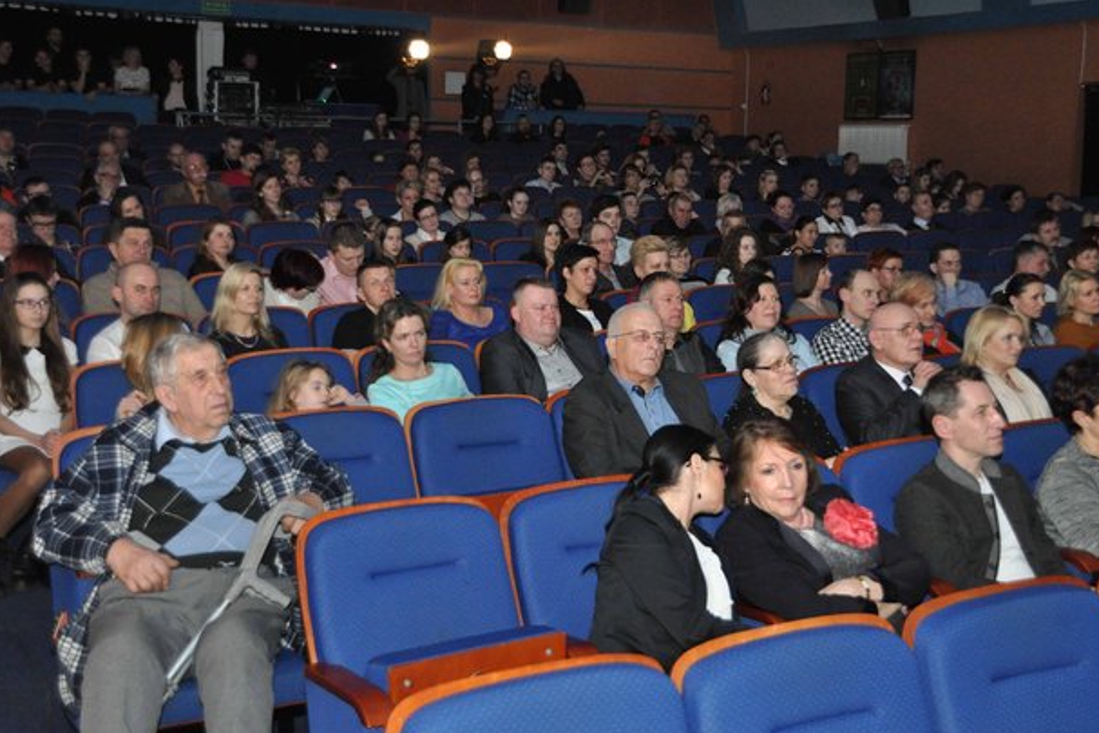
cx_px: 549
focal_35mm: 47
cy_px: 344
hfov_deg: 42.3
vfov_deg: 28.9
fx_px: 1421
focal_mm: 29
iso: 1600
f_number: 4
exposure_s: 1/125
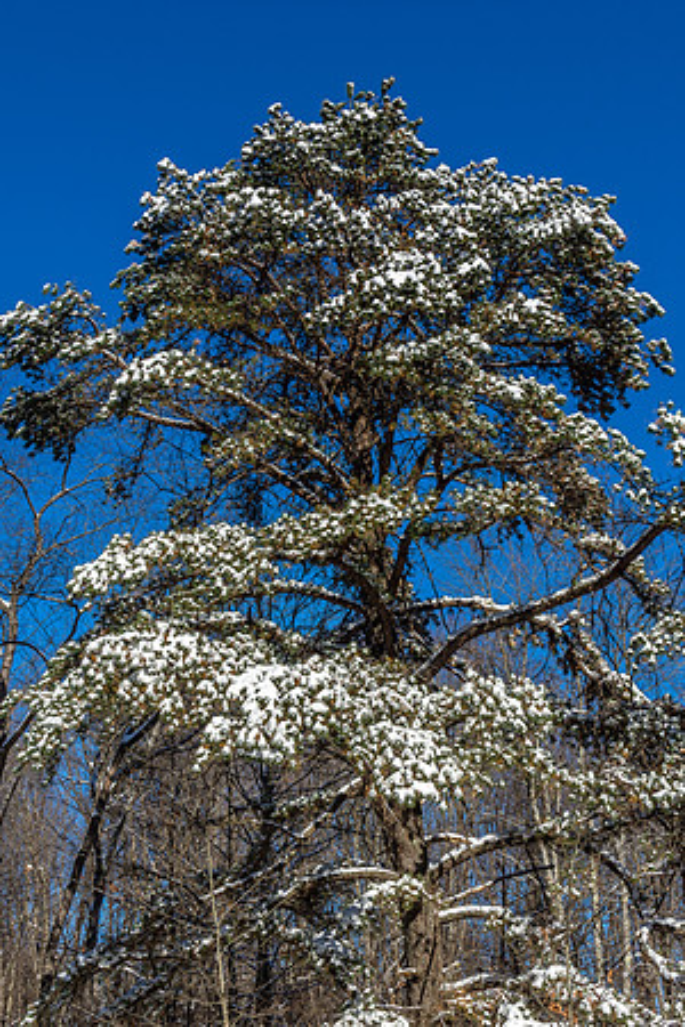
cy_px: 514
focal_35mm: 52
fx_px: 1498
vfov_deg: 37.9
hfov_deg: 25.8
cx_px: 342
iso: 100
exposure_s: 1/200
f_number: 10
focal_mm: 35
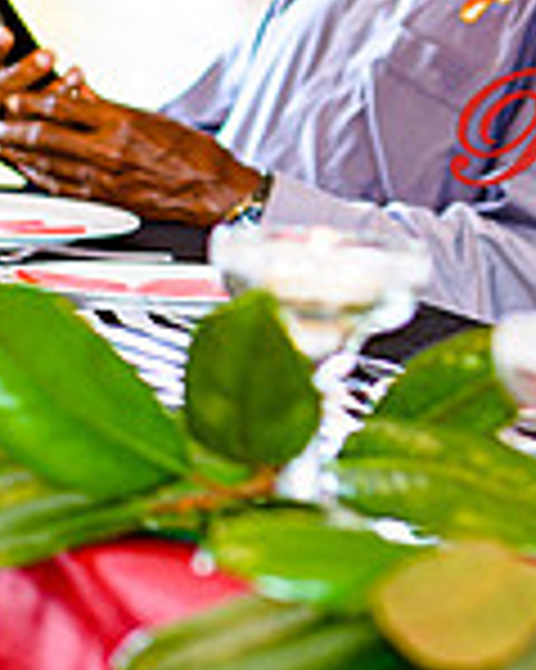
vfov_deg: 3.9
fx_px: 9965
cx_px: 1023
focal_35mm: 502
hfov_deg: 3.1
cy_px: 16
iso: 180
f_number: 1.8
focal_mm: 105
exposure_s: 1/125
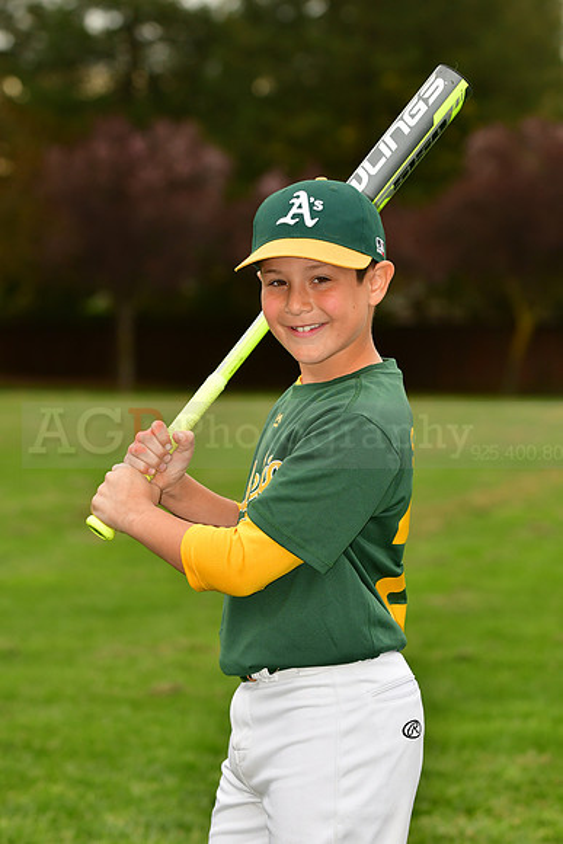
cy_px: 422
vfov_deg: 11.8
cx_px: 282
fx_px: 4079
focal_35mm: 174
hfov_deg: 7.9
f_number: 5
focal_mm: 116
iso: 400
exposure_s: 1/800
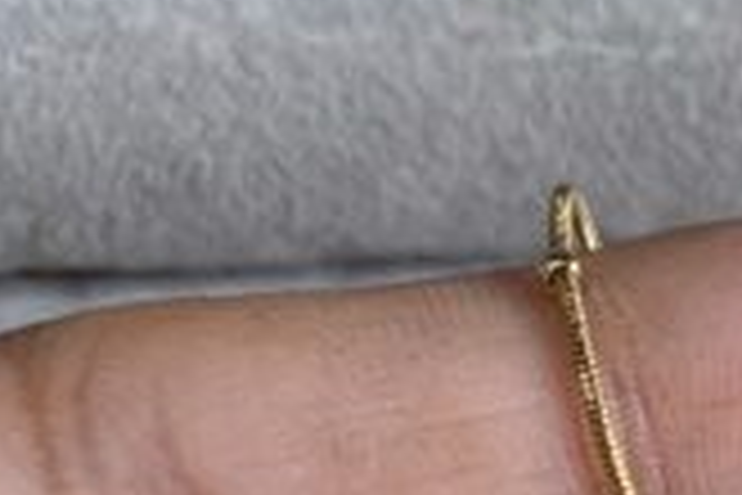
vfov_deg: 9.5
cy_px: 1116
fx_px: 2700
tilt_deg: -47.8
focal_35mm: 131
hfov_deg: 14.0
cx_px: 1304
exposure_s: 1/50
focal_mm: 4.25
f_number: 1.8
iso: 50
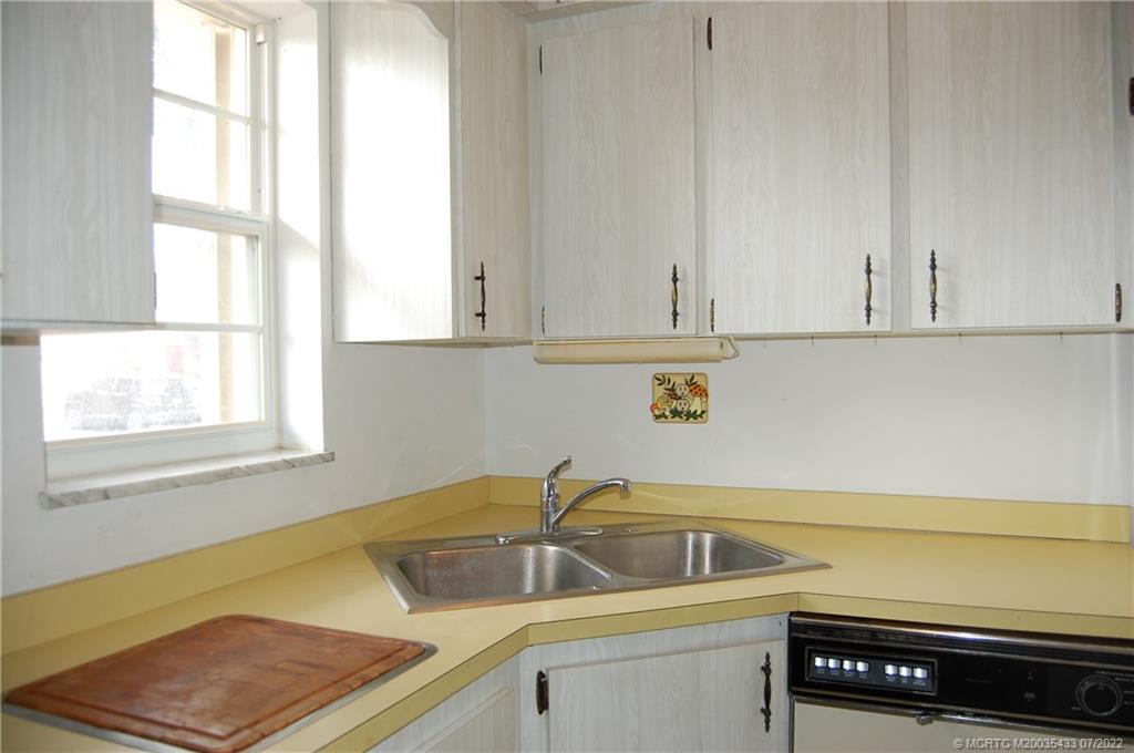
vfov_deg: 47.8
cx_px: 567
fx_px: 849
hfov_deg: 67.4
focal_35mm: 27
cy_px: 376
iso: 400
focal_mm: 18
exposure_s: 1/60
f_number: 3.5
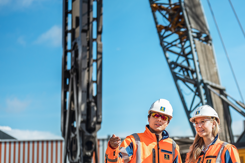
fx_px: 673
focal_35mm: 99
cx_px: 212
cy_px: 109
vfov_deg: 13.8
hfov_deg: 20.3
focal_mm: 50
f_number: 1.8
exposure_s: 1/6400
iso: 100
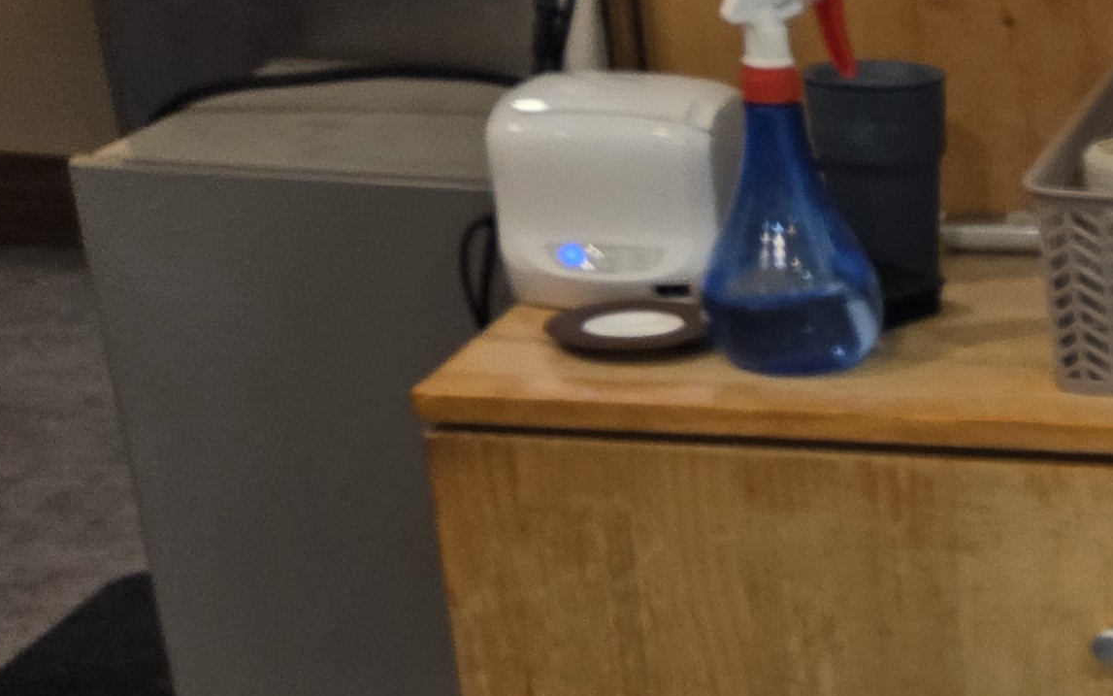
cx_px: 1755
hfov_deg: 20.3
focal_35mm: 85
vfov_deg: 15.1
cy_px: 721
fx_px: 2578
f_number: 1.8
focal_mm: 5.4
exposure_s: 1/120
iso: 200
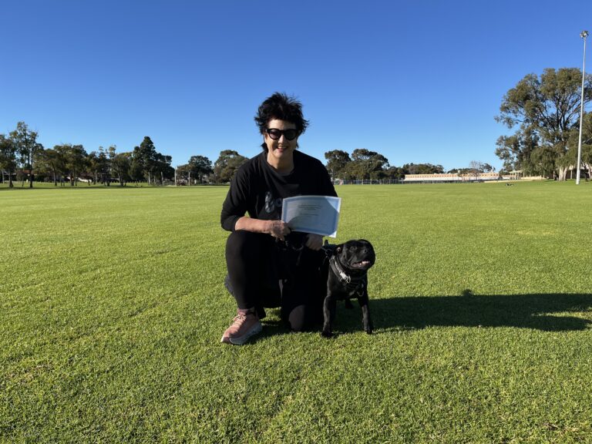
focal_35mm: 26
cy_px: 222
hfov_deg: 67.3
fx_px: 445
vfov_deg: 53.1
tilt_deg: -4.8
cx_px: 296
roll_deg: +0.7
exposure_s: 1/2410
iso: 50
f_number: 1.6
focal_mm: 5.1
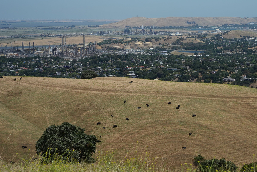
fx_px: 642
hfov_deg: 22.5
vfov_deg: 15.1
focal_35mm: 90
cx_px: 177
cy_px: 34
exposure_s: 1/3200
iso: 250
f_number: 4.5
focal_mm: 50
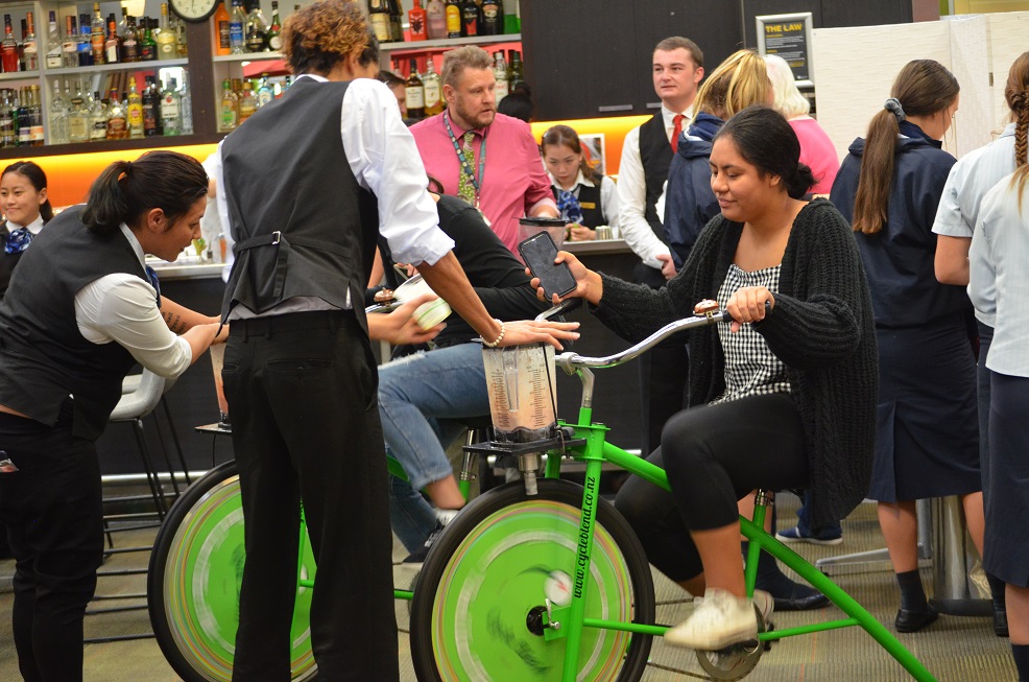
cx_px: 514
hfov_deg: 24.7
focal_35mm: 82
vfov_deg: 16.5
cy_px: 341
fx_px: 2353
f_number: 4
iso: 1600
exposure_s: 1/80
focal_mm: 55
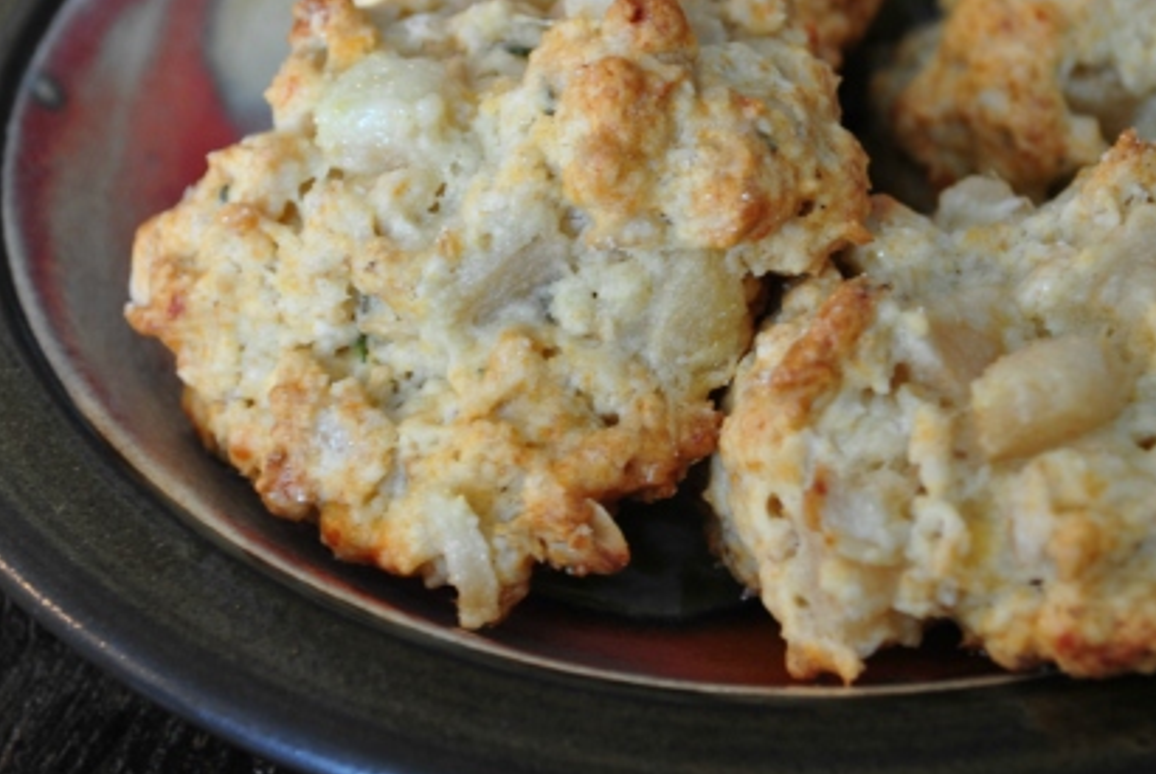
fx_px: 2861
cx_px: 616
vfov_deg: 15.4
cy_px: 256
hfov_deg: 22.8
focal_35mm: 89
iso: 100
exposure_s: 1
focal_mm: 40
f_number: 5.6
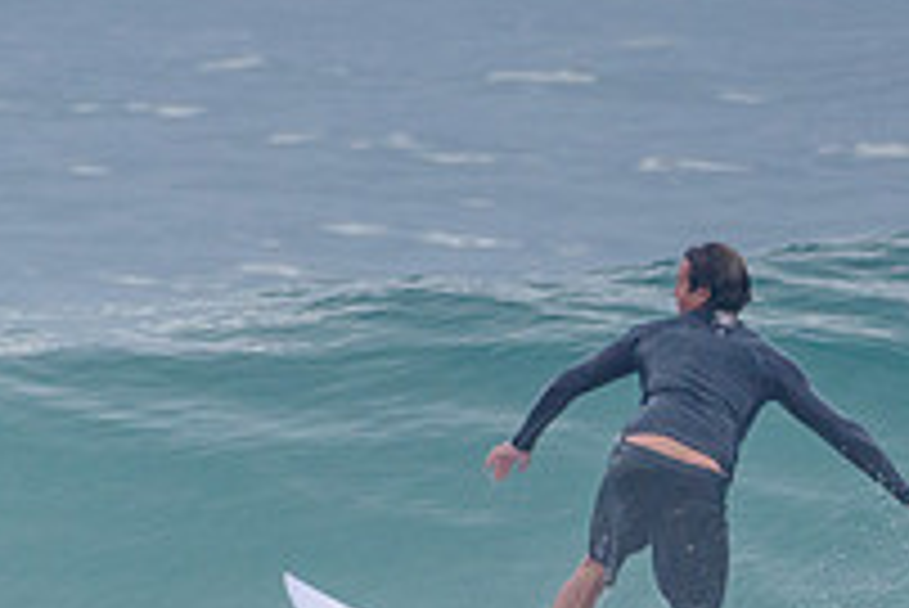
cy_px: 535
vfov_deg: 0.8
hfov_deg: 1.2
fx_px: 44546
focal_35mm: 1763
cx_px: 727
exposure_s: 1/2000
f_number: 5.6
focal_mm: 500
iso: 1100
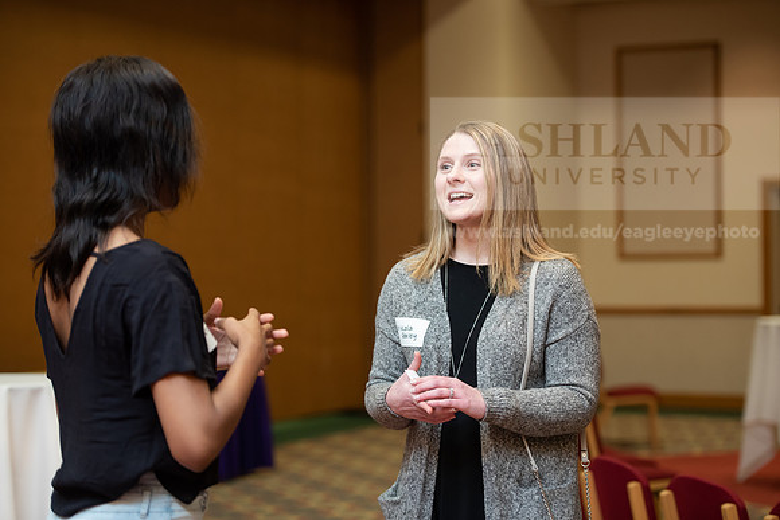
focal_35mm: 90
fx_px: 1950
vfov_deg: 15.2
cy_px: 260
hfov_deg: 22.6
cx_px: 390
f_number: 3.2
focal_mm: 90
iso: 1600
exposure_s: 1/200
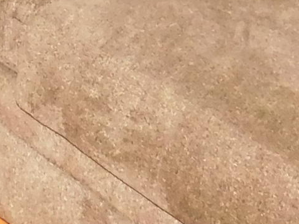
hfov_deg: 12.9
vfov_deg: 8.9
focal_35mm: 145
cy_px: -367
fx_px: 1252
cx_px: -156
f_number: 3
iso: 560
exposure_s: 1/30
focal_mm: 4
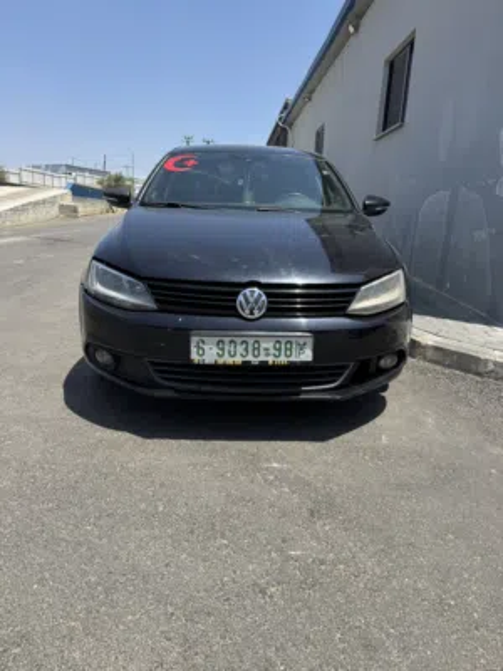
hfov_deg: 56.8
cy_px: 336
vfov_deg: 71.6
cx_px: 252
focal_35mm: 24
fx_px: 465
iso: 80
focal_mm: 6.76
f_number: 1.78
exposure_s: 1/3413
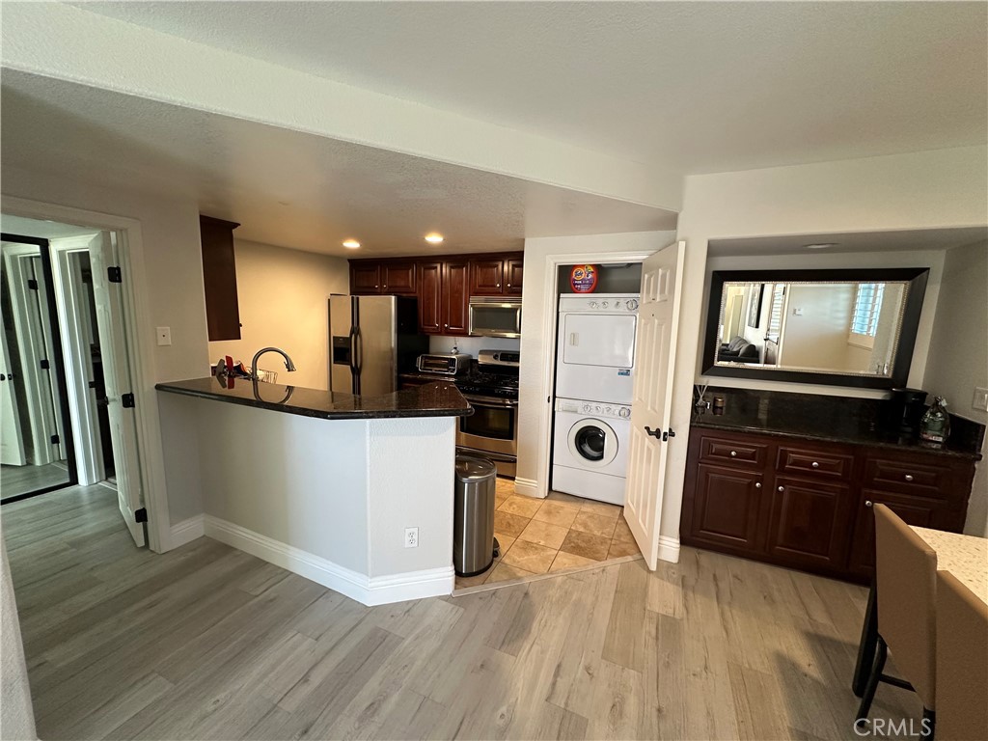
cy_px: 370
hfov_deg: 102.1
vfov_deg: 85.7
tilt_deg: -8.6
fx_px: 400
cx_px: 494
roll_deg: -1.2
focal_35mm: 14
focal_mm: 2.22
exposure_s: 1/60
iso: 250
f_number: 2.2
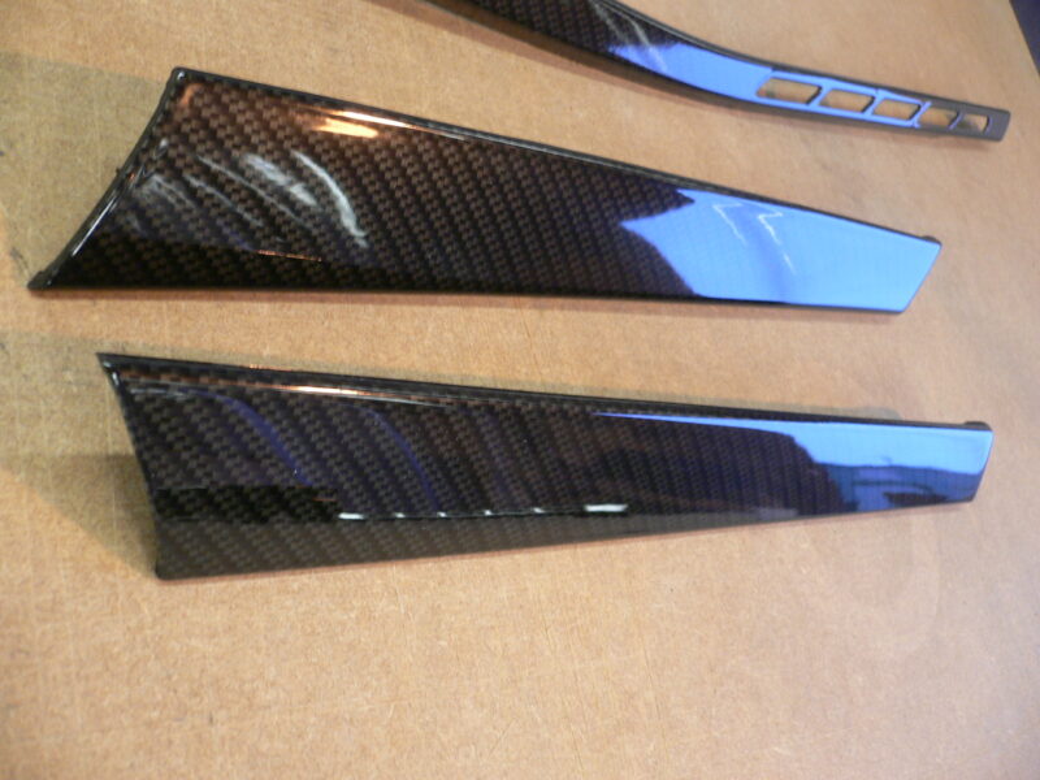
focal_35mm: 35
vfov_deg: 40.7
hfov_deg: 52.6
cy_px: 390
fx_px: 1052
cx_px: 520
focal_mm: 5.8
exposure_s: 1/13
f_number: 2.8
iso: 150
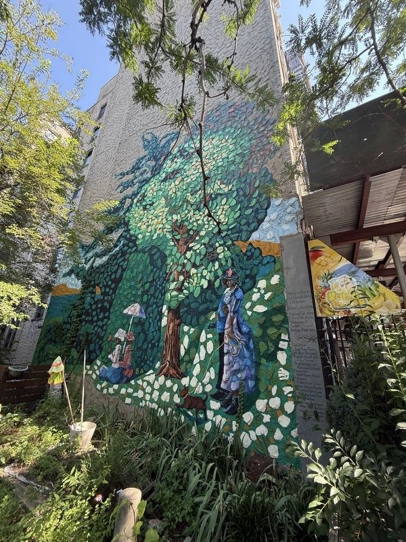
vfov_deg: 102.1
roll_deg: -1.6
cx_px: 203
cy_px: 271
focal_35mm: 14
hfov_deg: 85.7
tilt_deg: +23.2
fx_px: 219
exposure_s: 1/99
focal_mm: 2.22
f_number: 2.2
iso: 50
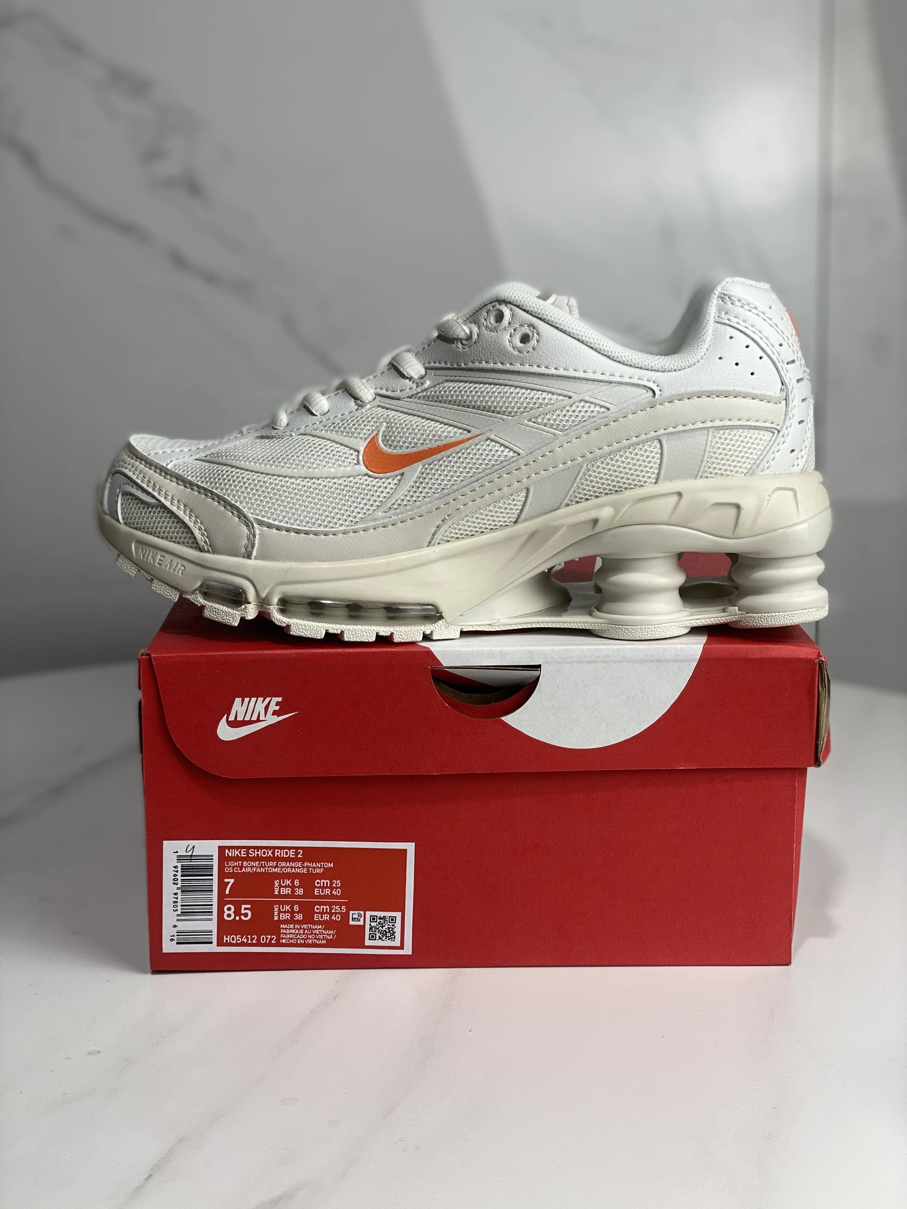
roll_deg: +0.3
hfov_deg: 28.0
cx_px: 454
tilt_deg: -12.0
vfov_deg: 36.8
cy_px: 604
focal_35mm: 52
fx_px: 1817
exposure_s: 1/100
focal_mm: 6
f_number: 2
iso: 25
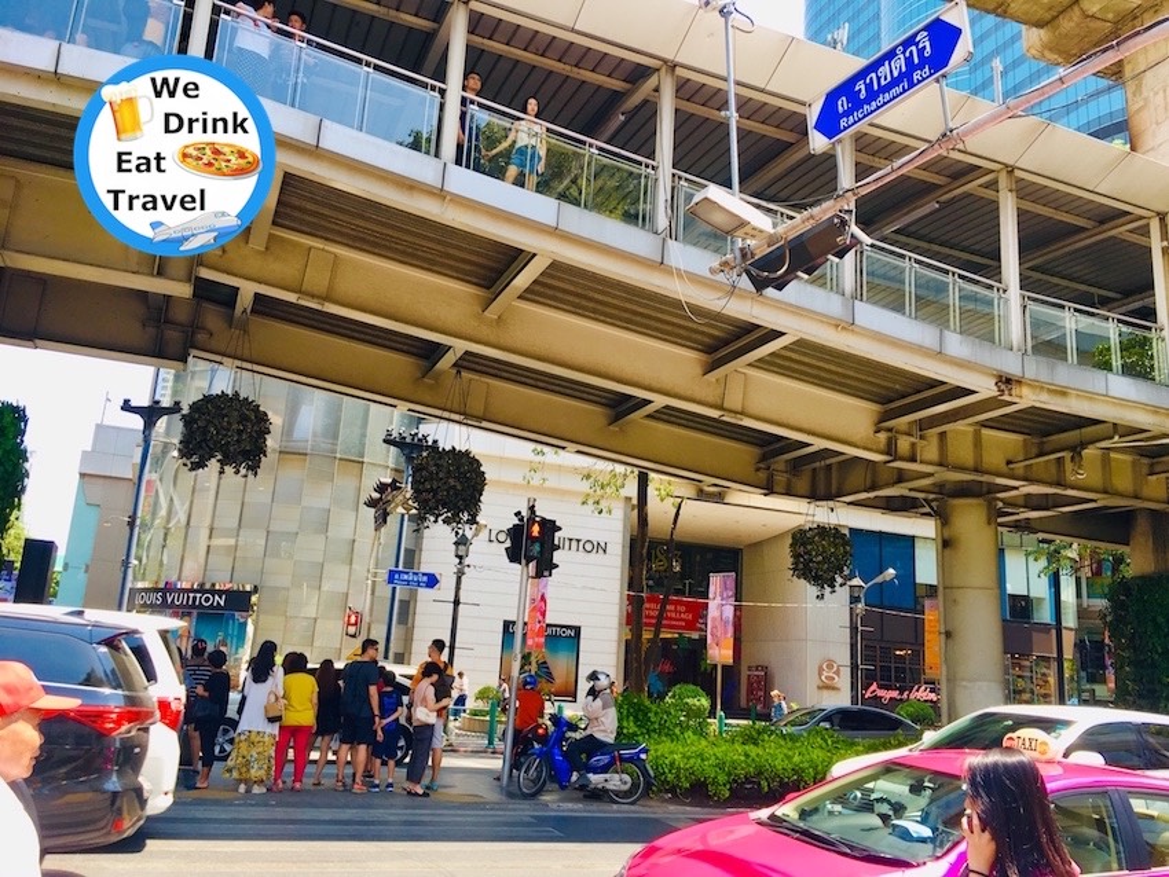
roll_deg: -3.5
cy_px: 438
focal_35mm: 29
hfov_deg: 61.6
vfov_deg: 48.2
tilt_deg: +14.5
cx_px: 584
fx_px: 980
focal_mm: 4.15
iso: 25
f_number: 2.2
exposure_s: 1/300
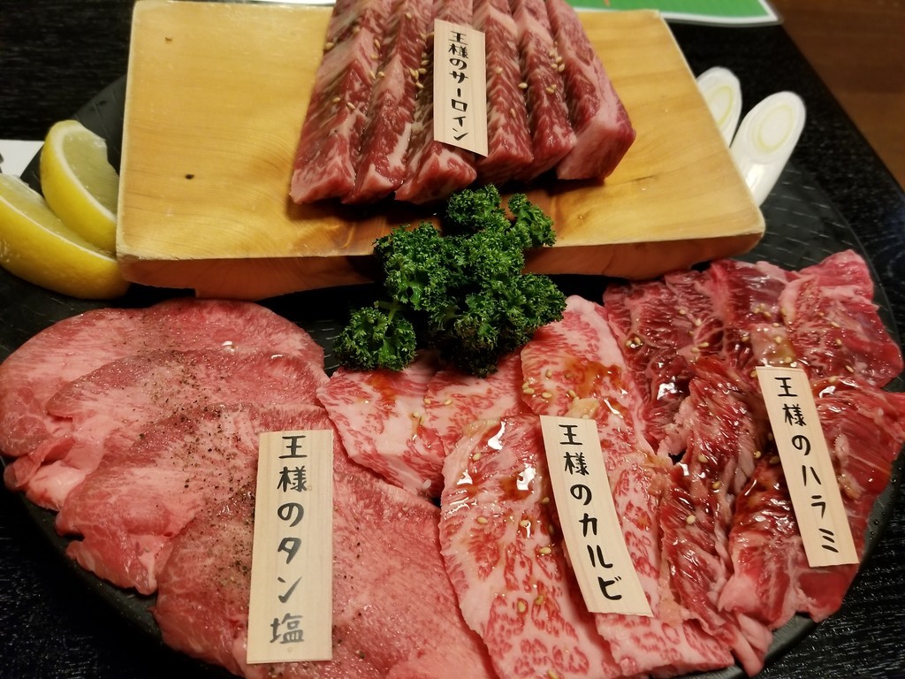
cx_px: 452
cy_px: 340
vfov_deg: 53.1
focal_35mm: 26
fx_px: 680
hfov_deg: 67.3
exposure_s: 1/17
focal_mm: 4.25
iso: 200
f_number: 1.7
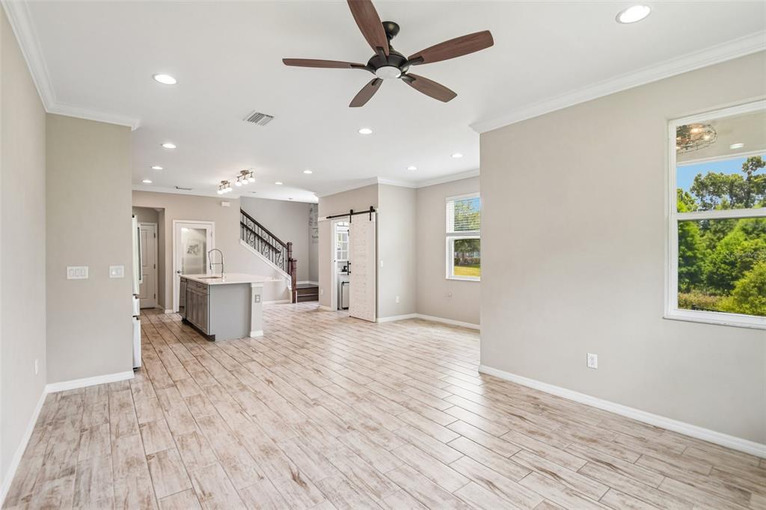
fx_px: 340
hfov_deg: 96.8
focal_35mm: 16
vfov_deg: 73.7
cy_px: 255
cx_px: 383
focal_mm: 16
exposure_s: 1/40
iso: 400
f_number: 8
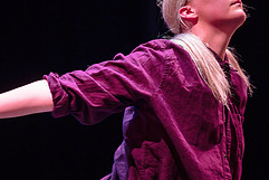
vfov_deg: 4.9
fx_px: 2086
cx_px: 81
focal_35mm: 279
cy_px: 95
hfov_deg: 7.4
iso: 1250
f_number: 1.4
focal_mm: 105
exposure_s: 1/320
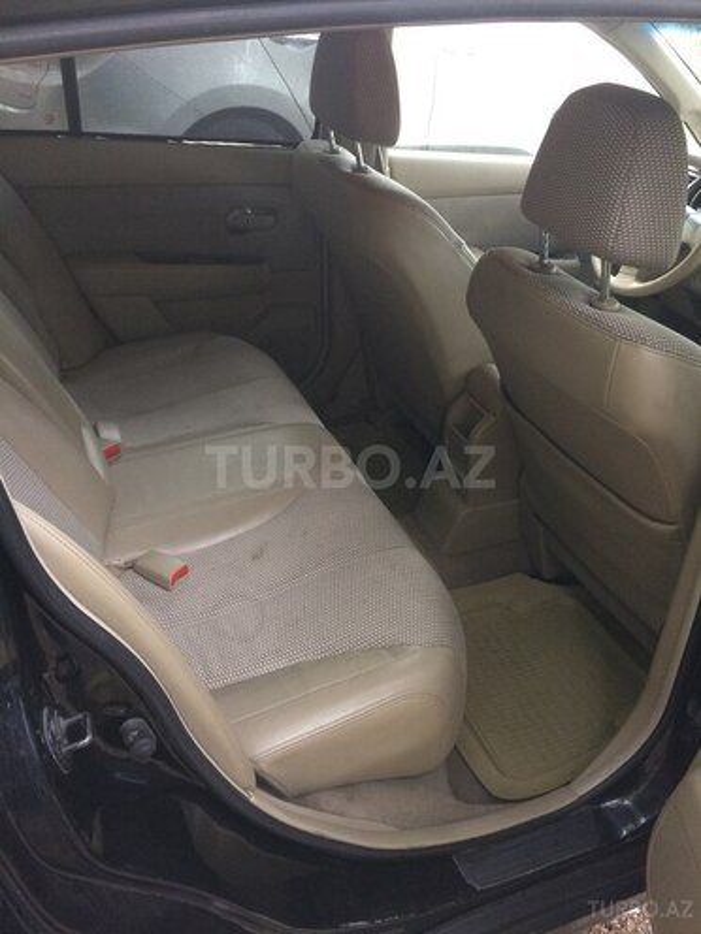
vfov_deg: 61.7
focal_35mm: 29
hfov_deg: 48.2
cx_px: 350
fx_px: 783
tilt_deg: -33.8
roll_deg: -3.7
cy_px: 467
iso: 160
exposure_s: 1/33
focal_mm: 4.15
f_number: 2.2
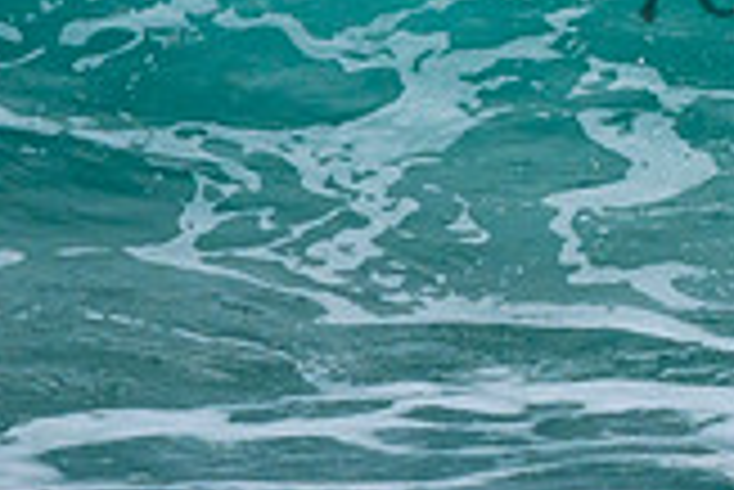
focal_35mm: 1955
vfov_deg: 0.7
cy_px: -100
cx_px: 1356
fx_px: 39895
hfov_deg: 1.1
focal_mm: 400
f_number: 11
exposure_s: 1/2000
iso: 500
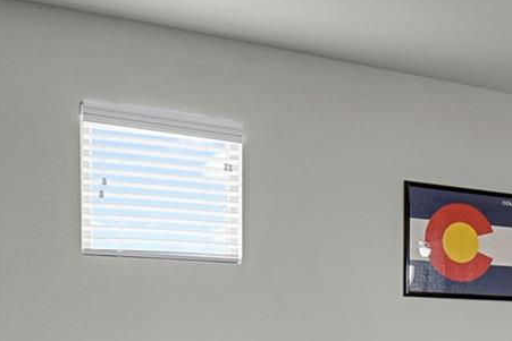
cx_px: 607
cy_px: 370
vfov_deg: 21.2
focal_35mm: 61
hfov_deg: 28.7
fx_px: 868
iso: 12800
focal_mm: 17
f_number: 8
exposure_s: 1/20
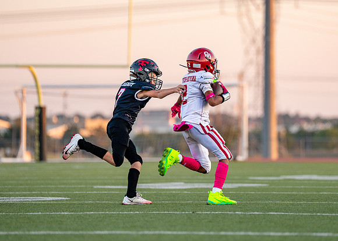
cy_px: 91
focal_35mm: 287
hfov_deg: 7.0
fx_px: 2755
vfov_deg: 5.0
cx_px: 201
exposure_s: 1/1250
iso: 800
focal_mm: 200
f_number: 2.8
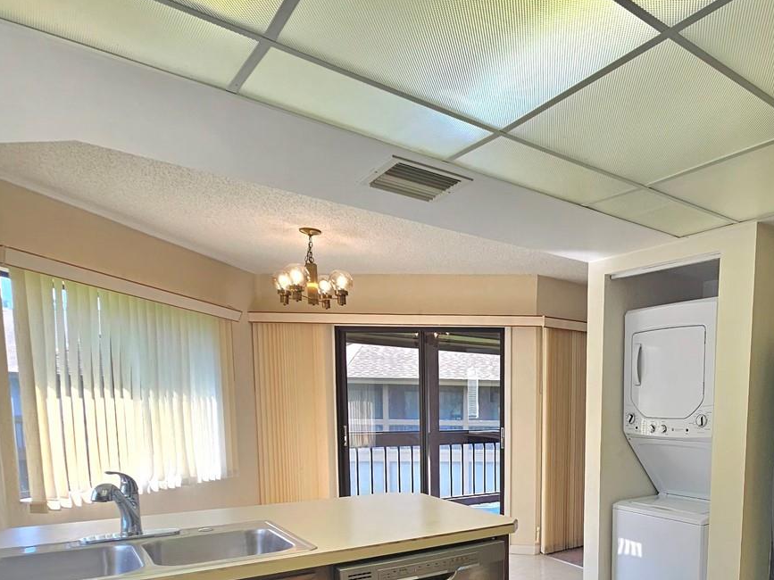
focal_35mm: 24
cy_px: 460
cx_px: 569
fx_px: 537
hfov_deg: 67.6
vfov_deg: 53.3
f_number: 2.2
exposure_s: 1/125
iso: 50
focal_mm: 2.2
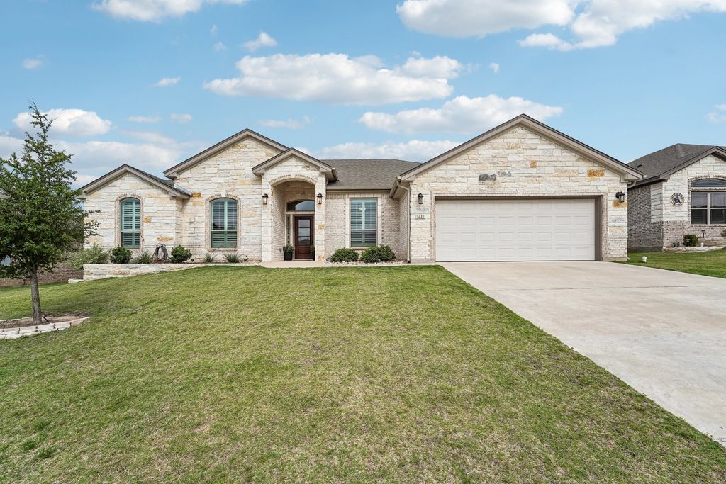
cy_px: 242
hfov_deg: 104.2
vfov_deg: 81.2
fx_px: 282
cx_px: 363
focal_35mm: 14
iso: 400
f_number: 8
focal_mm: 14
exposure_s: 1/800
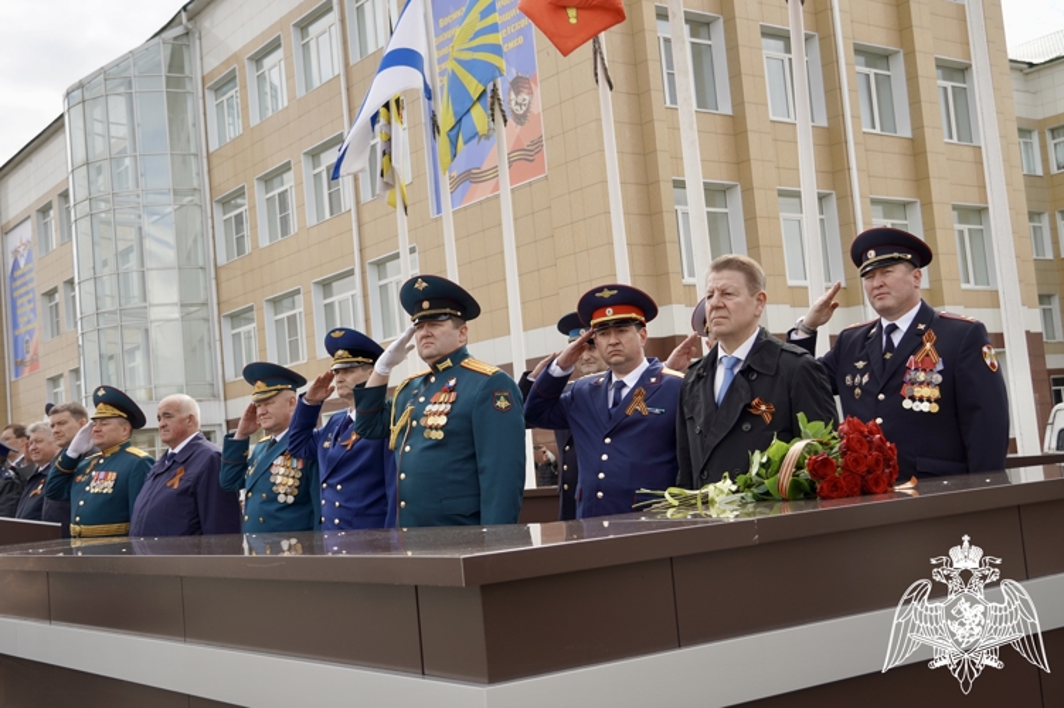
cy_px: 354
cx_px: 532
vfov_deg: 31.9
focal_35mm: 42
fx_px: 1241
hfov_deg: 46.4
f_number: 4.5
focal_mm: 28
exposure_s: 1/400
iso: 100
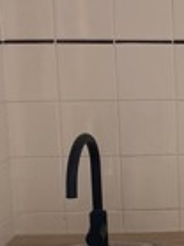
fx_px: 795
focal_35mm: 112
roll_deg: -0.5
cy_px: 126
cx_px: 336
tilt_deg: -9.7
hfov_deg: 12.1
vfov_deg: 17.6
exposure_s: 1/121
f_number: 1.8
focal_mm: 4.25
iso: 50
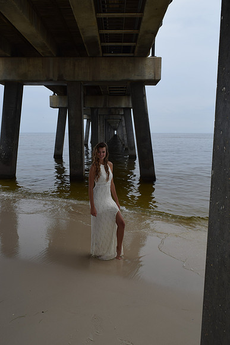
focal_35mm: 27
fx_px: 259
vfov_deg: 67.4
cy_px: 172
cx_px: 115
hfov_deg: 48.0
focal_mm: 18
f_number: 8
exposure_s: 1/200
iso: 100
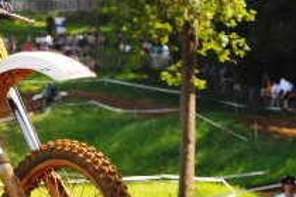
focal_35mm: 256
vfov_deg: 5.4
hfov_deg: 8.0
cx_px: -35
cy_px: 115
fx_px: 2105
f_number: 2.8
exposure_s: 1/3200
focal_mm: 56
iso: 400
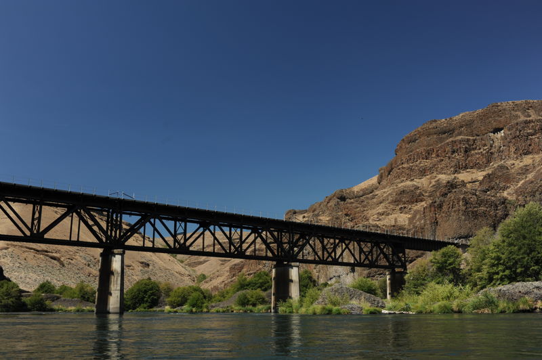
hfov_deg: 54.5
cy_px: 180
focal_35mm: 35
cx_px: 271
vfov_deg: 37.8
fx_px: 526
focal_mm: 35
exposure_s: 1/320
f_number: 8
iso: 200
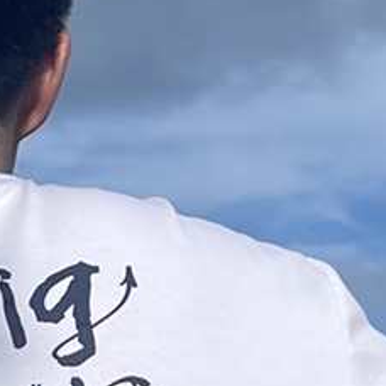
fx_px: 2548
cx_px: -41
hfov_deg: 8.6
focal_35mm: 202
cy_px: 371
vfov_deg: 8.6
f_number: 1.6
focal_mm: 5.1
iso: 32
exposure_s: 1/9174
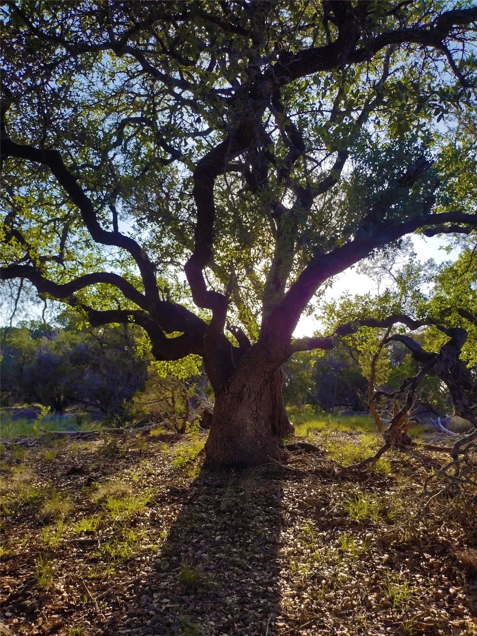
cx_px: 238
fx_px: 496
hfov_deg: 51.4
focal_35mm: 27
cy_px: 318
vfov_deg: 65.3
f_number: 1.7
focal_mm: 4.71
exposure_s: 1/1769
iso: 100
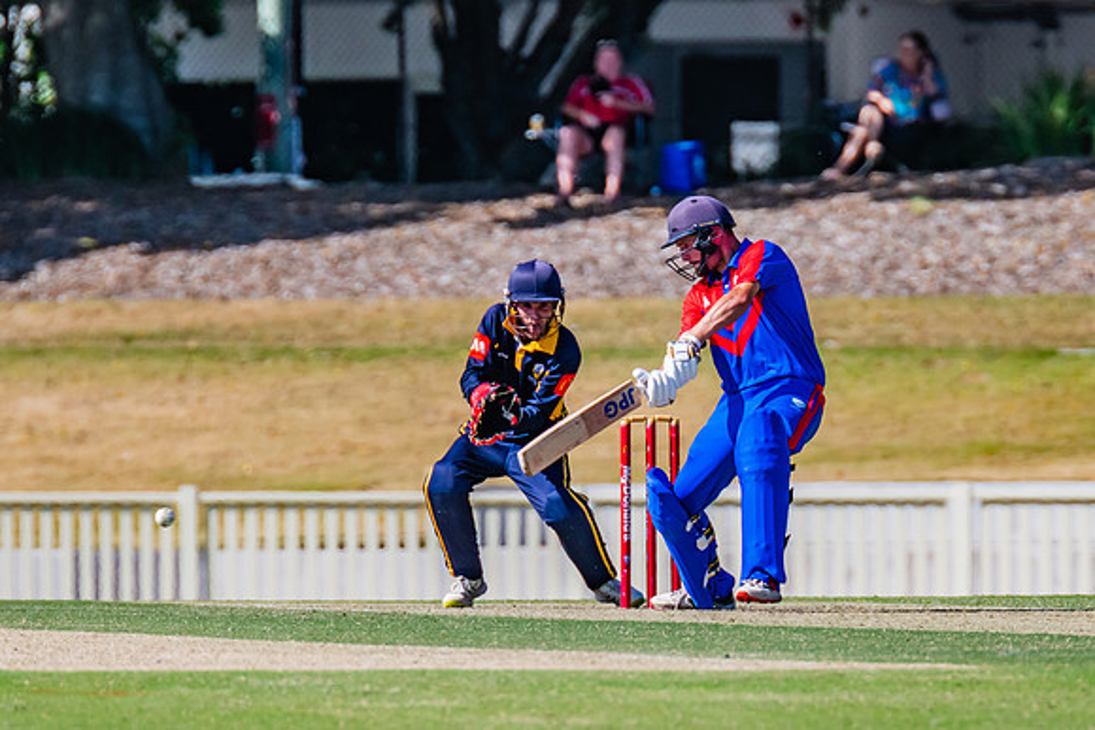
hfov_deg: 2.3
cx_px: 729
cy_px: 331
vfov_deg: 1.5
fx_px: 27703
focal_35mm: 911
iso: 640
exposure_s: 1/2000
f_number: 8
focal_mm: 600
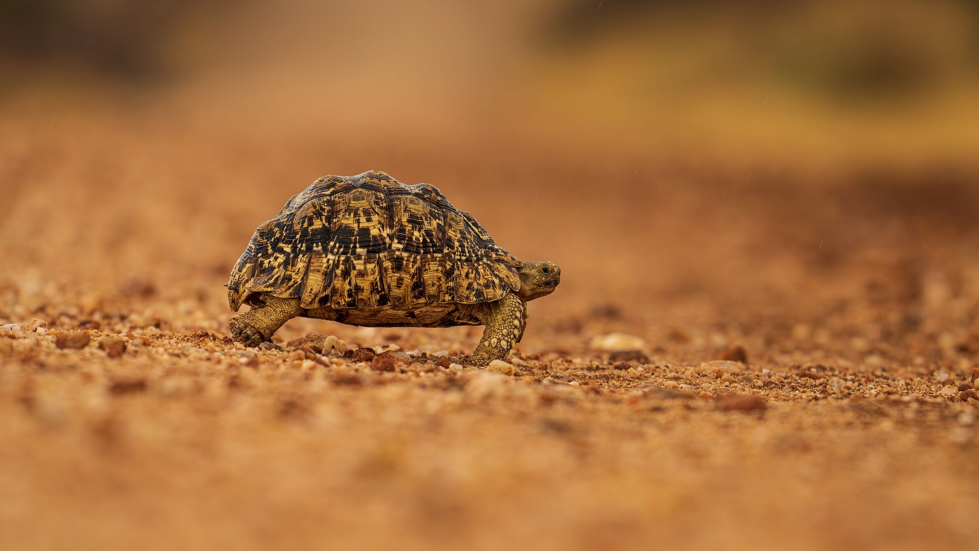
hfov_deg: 3.4
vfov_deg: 1.9
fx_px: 16355
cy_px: 315
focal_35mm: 630
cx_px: 489
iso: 450
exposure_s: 1/400
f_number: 7.1
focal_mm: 600
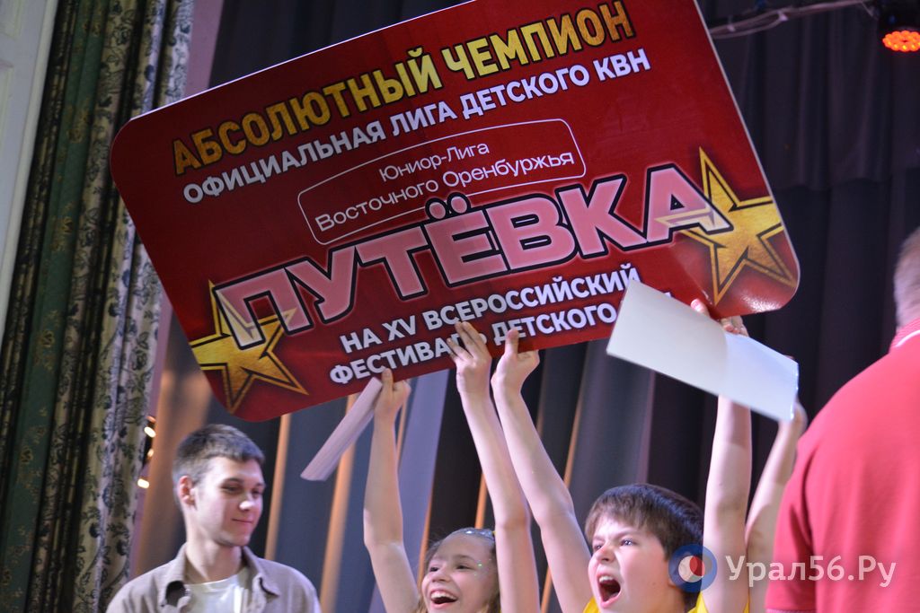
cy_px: 306
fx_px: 2108
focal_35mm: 82
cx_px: 460
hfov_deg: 24.6
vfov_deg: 16.6
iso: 1600
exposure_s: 1/100
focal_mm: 55
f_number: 4.5
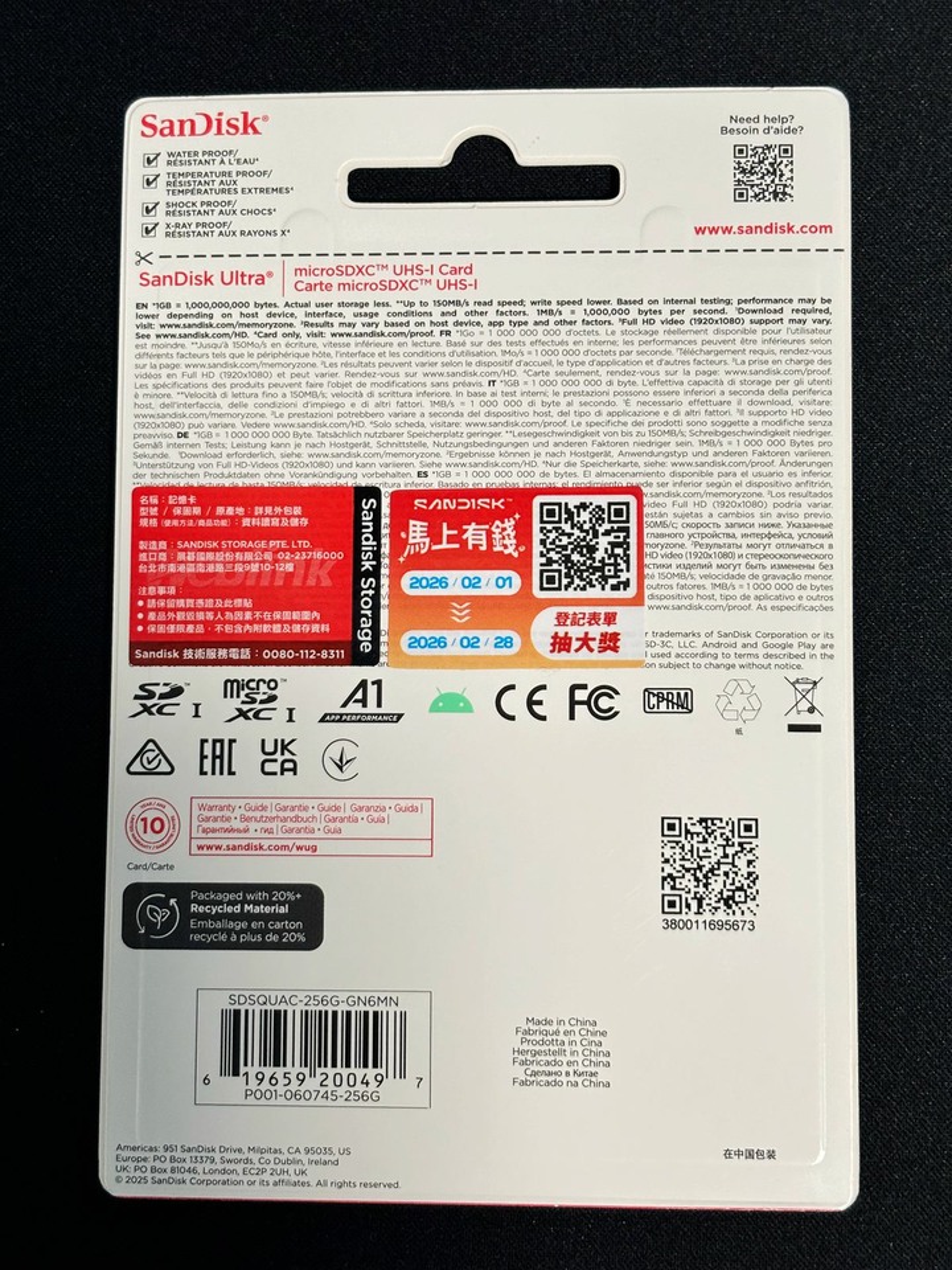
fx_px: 1907
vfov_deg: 36.8
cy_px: 635
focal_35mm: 52
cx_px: 476
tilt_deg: -84.8
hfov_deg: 28.0
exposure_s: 1/60
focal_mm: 5.96
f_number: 1.6
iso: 100
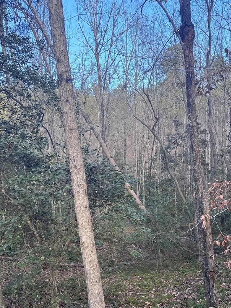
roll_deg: +2.7
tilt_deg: -11.3
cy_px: 226
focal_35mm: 39
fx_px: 347
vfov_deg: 46.4
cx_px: 143
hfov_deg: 36.6
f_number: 1.78
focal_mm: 6.76
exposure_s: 1/329
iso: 80
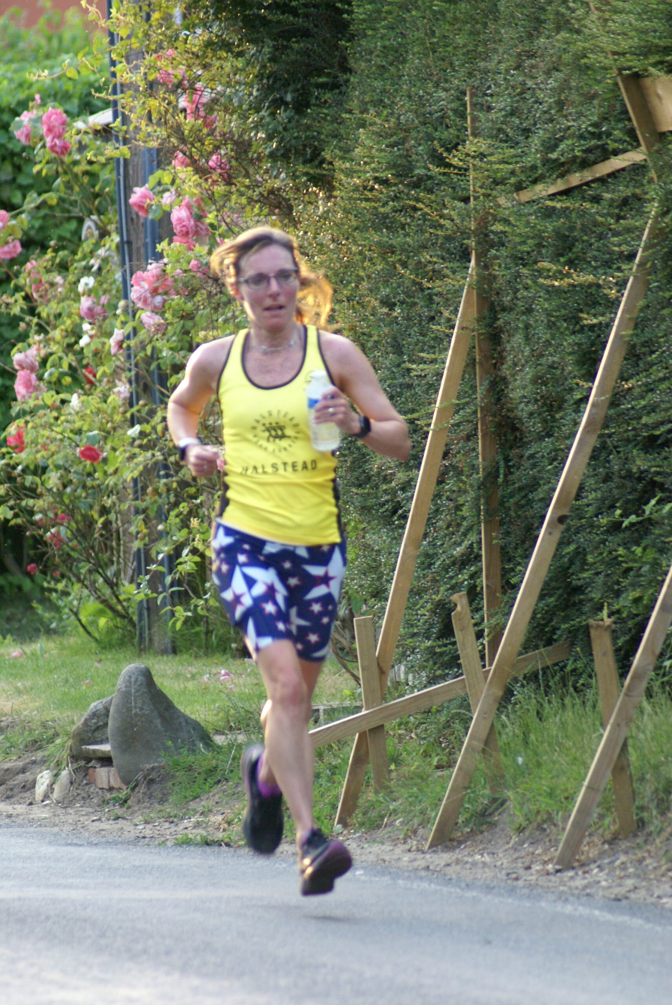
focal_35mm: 450
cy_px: 502
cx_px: 336
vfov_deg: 4.6
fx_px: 12577
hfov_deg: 3.1
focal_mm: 300
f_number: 5.6
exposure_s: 1/125
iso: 800
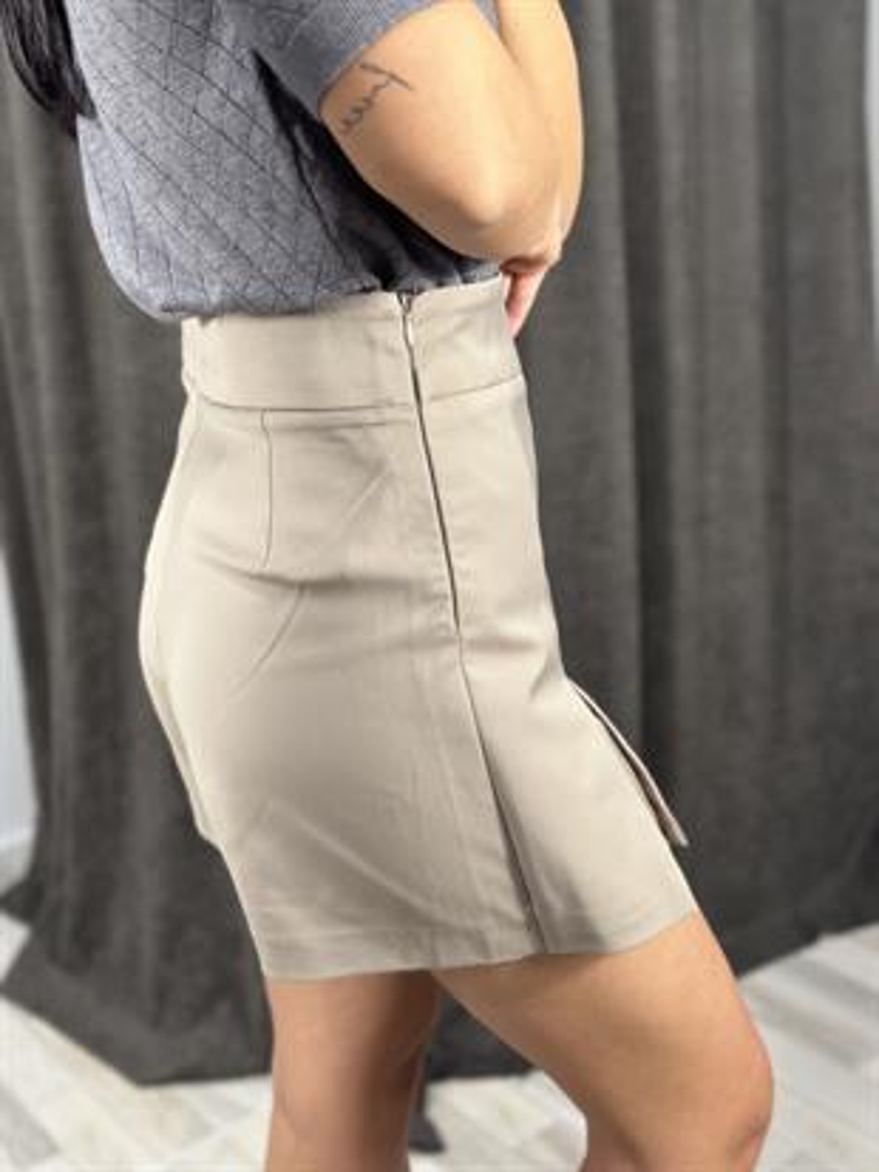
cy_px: 586
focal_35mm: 48
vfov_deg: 39.6
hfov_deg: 30.3
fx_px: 1624
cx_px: 440
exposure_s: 1/100
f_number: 1.78
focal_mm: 6.86
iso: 160
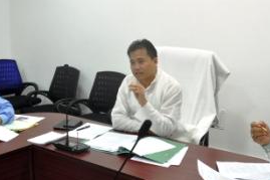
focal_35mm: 50
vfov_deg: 26.9
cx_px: 140
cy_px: 101
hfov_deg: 39.6
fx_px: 375
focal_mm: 20
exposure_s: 1/50
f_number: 5.6
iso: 1000
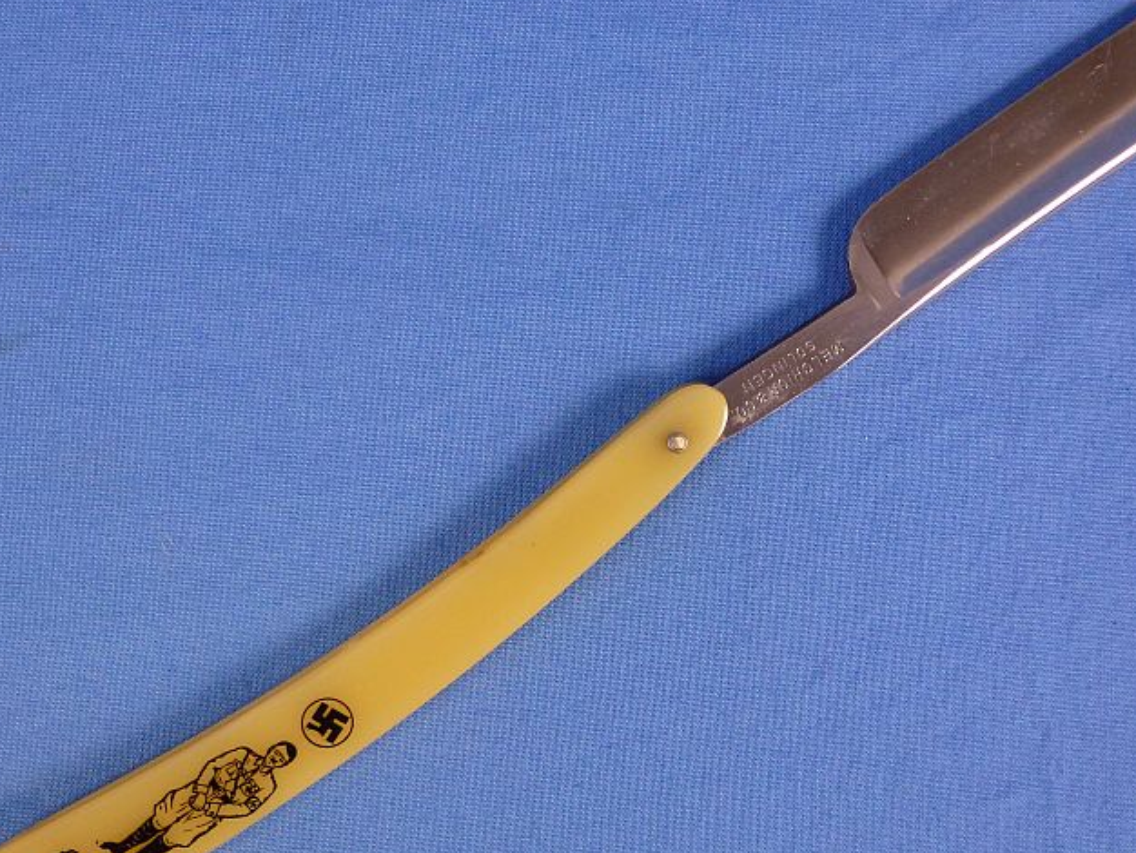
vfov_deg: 31.5
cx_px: 610
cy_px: 486
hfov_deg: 41.2
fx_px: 1510
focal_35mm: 46
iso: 200
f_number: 3.7
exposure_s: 1/60
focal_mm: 6.4
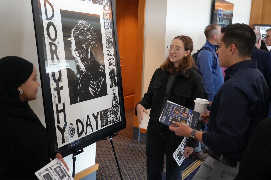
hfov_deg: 47.4
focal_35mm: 41
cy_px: 90
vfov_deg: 32.6
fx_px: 309
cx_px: 136
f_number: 4
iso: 5000
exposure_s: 1/160
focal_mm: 41
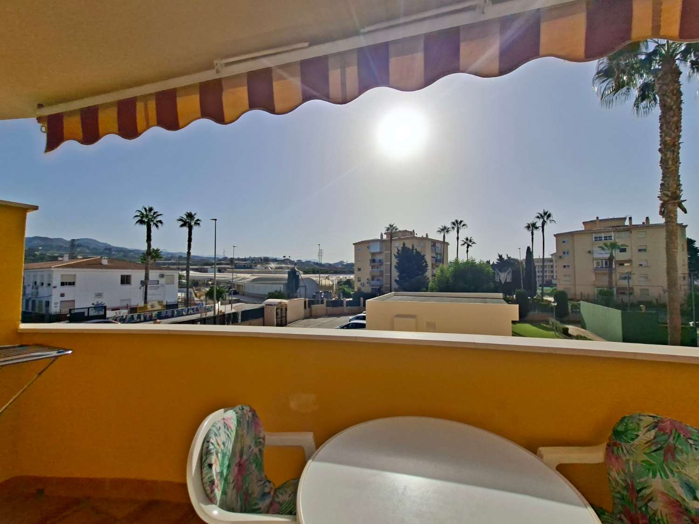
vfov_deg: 89.9
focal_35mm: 13
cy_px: 262
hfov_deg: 106.2
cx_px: 350
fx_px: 263
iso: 40
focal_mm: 1.74
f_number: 2.2
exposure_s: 1/4926
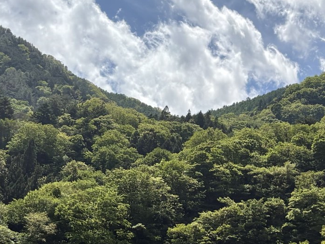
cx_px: 335
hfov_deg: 21.2
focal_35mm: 89
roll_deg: -1.8
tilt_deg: +18.0
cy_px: 114
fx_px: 836
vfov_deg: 16.6
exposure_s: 1/8850
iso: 50
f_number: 1.6
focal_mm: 5.96
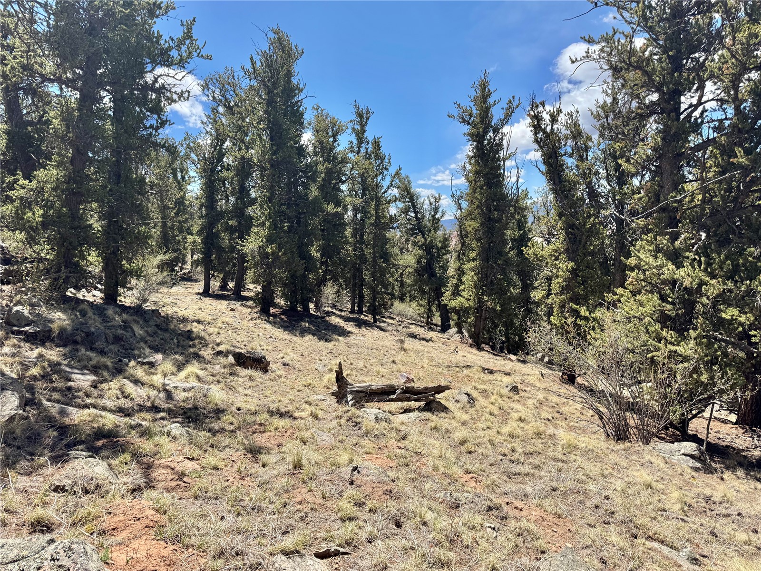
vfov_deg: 56.8
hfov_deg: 71.6
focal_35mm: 24
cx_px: 380
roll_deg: +2.5
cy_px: 286
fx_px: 528
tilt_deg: -7.3
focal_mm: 6.76
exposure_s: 1/3247
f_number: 1.78
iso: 80
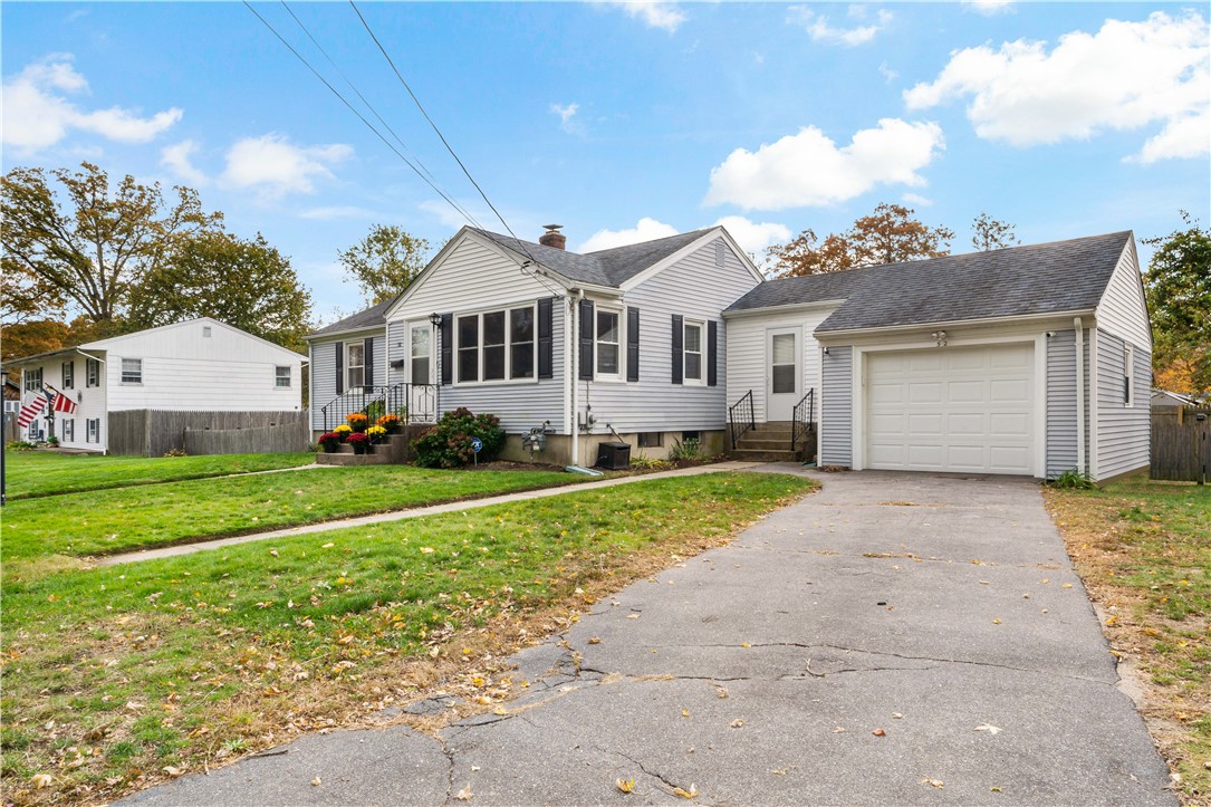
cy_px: 404
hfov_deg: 78.6
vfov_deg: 57.2
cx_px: 606
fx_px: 740
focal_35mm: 22
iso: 100
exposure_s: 1/15
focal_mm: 22
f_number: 22
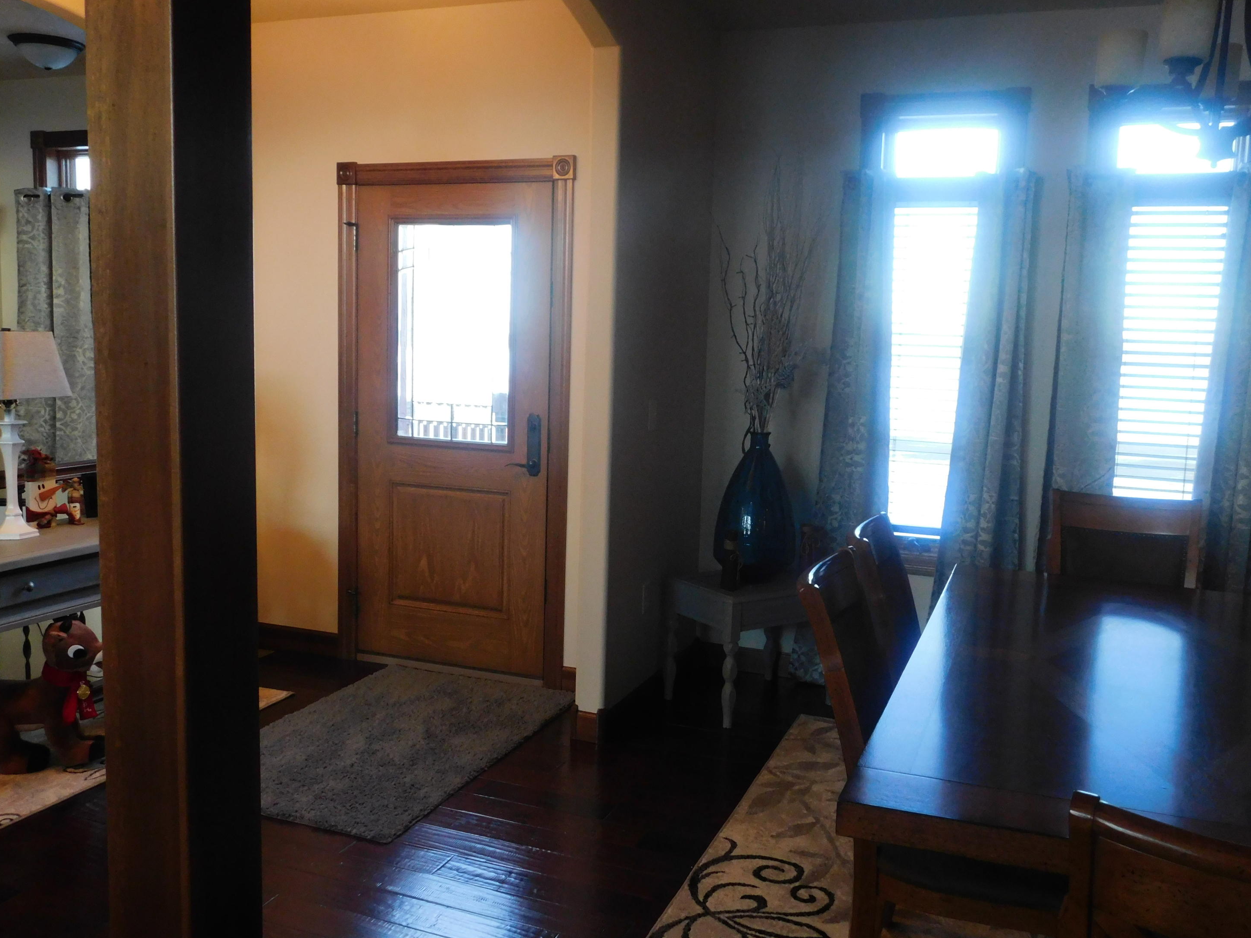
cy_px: 467
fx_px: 1120
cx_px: 643
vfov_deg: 45.4
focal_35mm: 31
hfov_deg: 58.3
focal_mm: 5.3
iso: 400
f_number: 3.2
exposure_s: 1/30
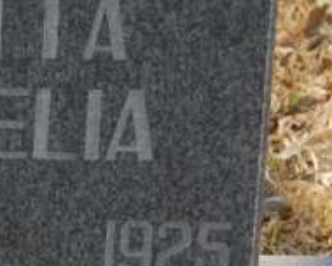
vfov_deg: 5.4
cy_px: 148
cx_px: -370
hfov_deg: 6.5
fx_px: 2830
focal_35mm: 288
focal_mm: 38
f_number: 7.1
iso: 400
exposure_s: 1/400
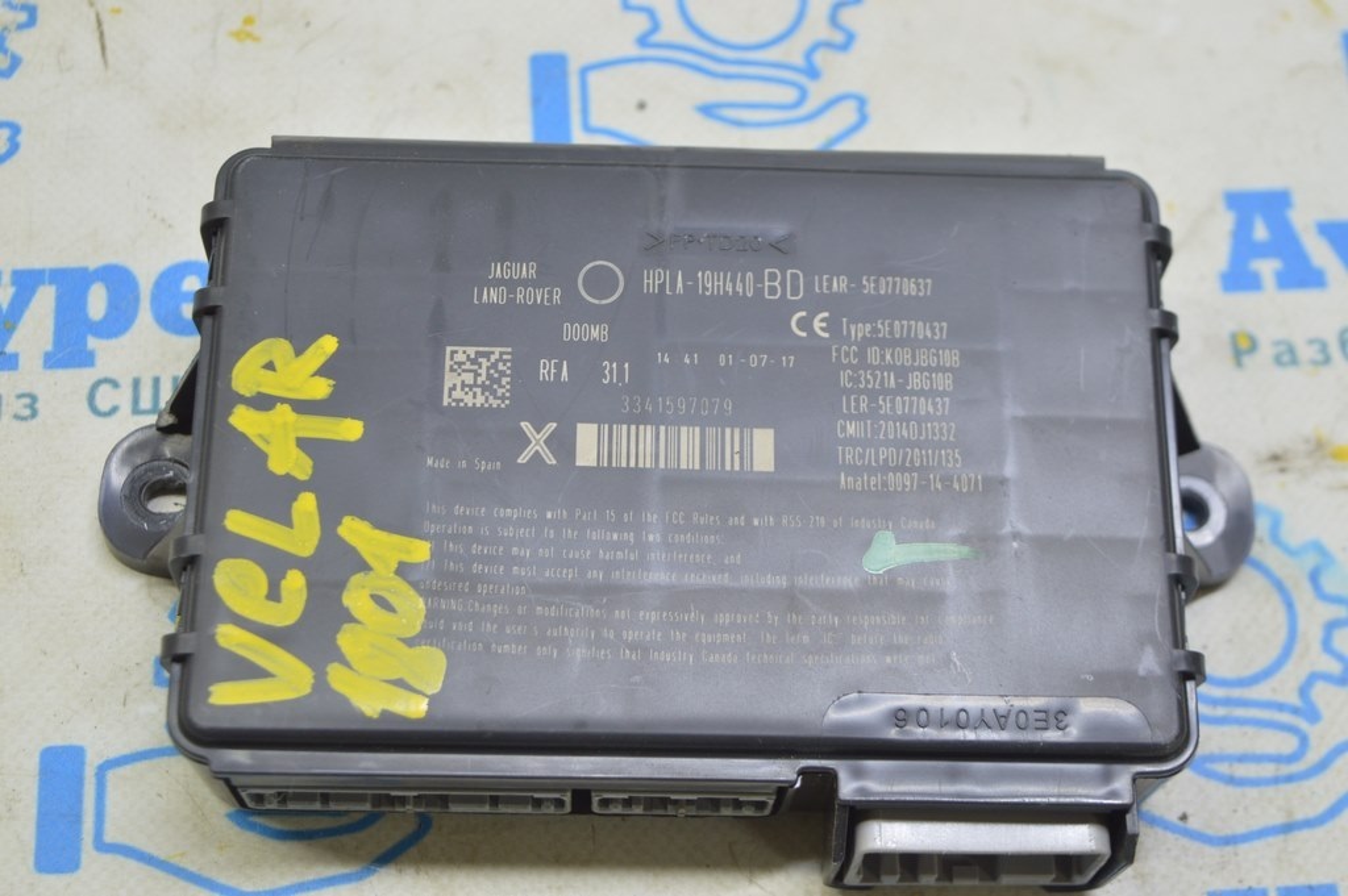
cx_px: 674
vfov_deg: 22.6
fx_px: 2245
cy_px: 448
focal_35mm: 60
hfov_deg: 33.4
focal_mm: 40
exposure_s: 1/20
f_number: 5.6
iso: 400
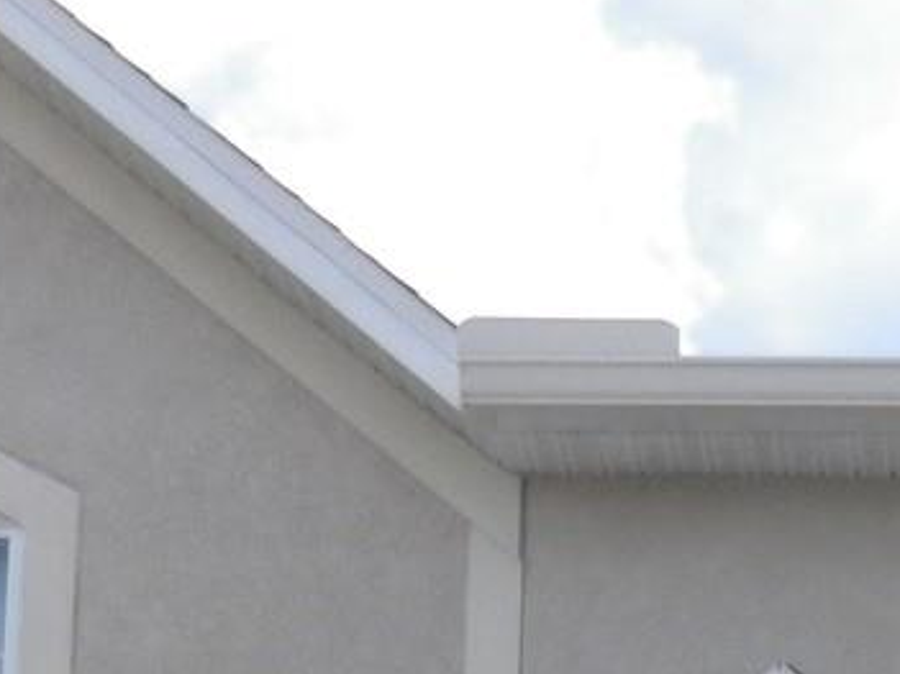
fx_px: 2963
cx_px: 990
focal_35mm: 114
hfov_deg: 16.7
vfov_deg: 11.2
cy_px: 1517
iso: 100
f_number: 3.5
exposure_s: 1/800
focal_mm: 4.5
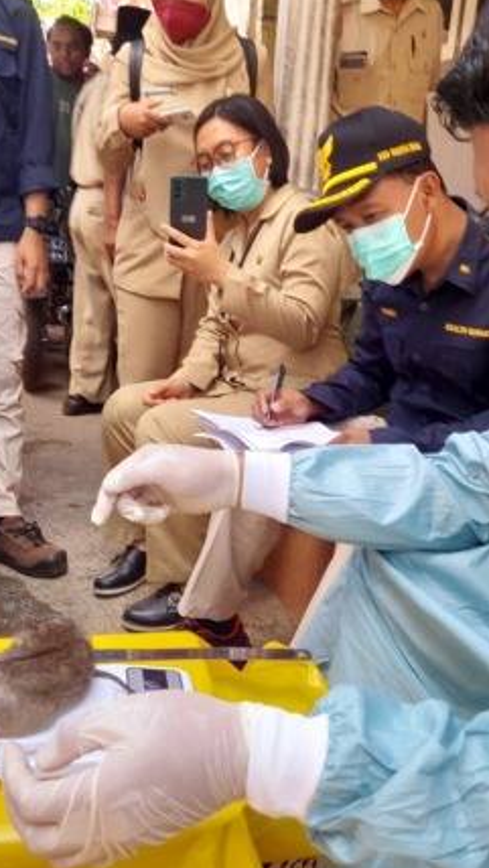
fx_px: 898
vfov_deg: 51.6
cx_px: 236
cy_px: 450
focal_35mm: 39
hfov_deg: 30.5
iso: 25
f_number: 2
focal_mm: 4.6
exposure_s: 1/50
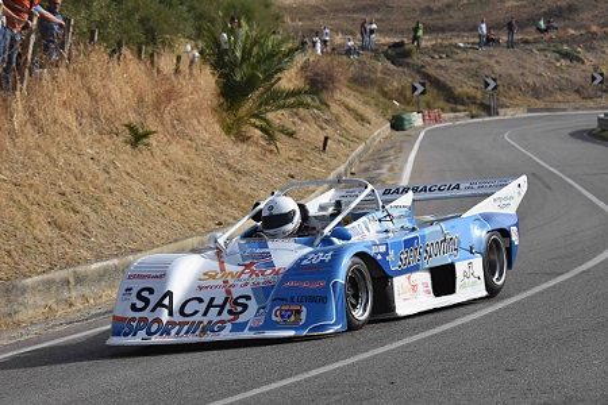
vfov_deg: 9.1
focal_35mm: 150
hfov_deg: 13.7
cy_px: 202
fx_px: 2533
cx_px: 304
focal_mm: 100
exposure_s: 1/2000
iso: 500
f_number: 7.1
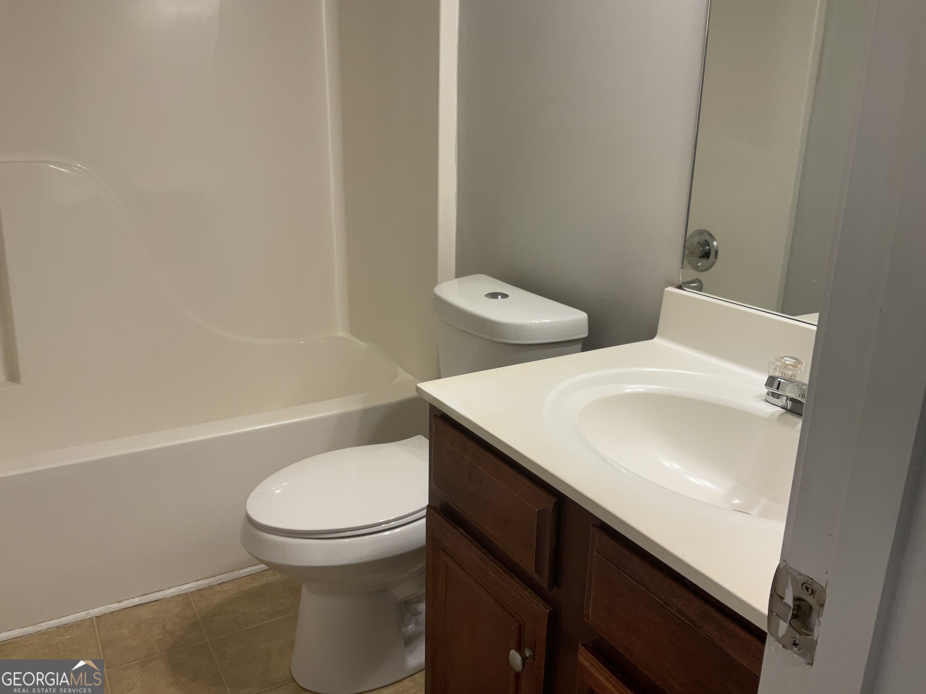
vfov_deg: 48.2
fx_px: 776
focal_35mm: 29
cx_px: 463
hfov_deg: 61.7
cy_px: 347
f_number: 1.8
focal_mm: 3
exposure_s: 1/60
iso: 32
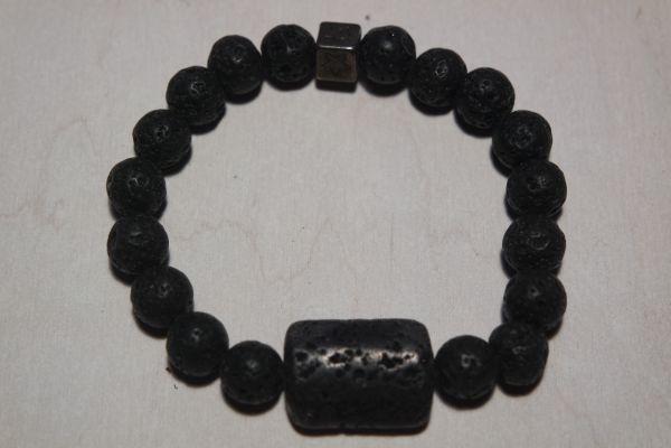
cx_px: 336
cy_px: 224
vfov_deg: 19.7
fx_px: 1286
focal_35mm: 69
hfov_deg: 29.2
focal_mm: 45
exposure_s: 1/80
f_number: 5.6
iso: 800
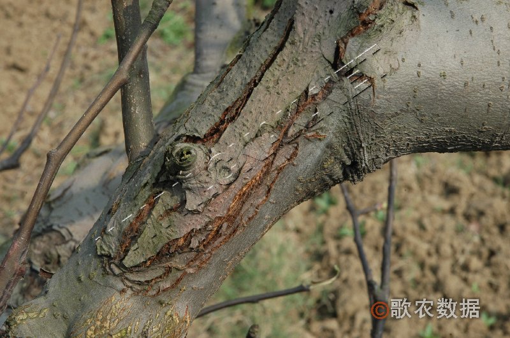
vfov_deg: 13.0
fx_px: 1485
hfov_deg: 19.5
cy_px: 169
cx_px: 255
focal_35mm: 105
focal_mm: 70
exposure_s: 1/30
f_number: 22
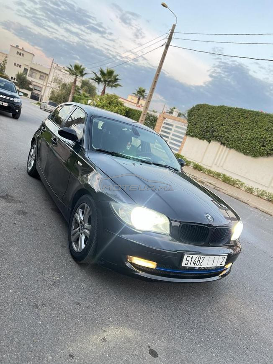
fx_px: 273
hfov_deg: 53.1
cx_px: 136
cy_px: 182
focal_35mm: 26
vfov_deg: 67.3
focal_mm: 5.7
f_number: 1.5
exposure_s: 1/53
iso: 160
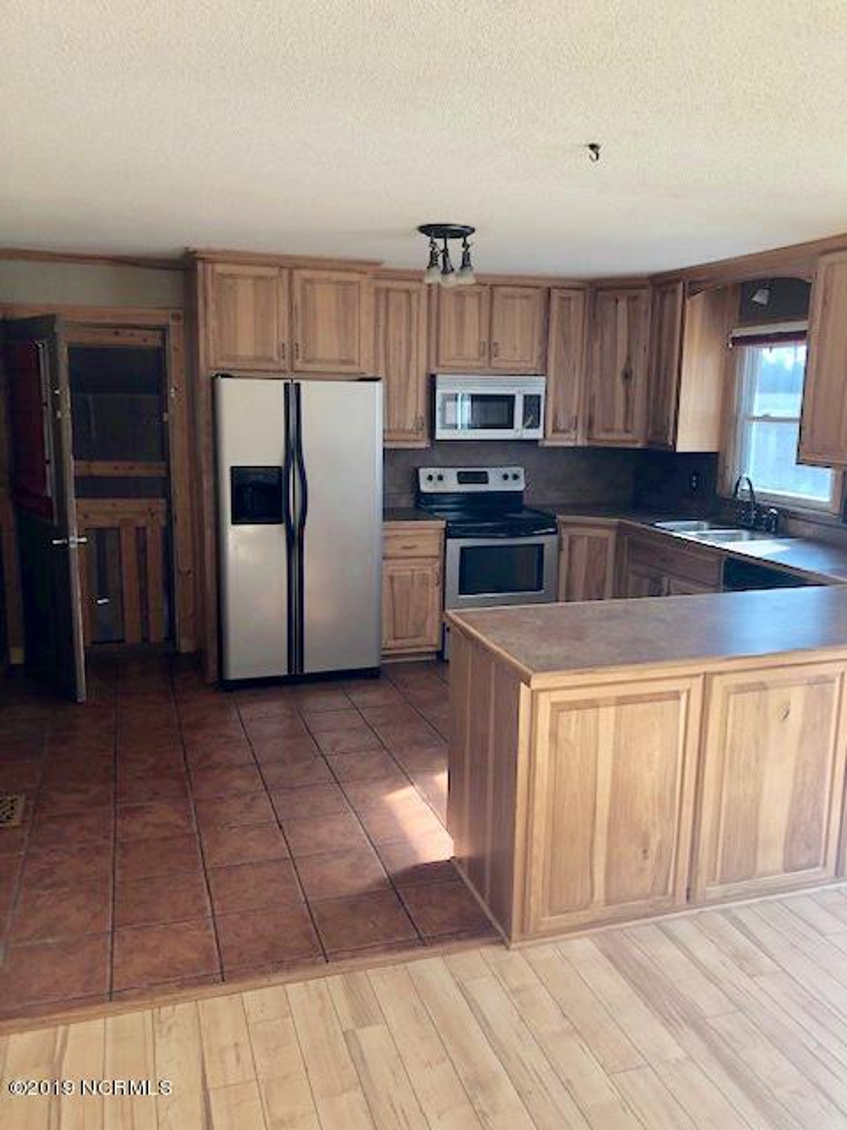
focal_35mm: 28
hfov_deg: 49.7
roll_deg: -1.9
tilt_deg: -10.2
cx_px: 424
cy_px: 565
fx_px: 913
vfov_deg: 63.4
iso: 50
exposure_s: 1/120
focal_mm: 3.99
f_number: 1.8
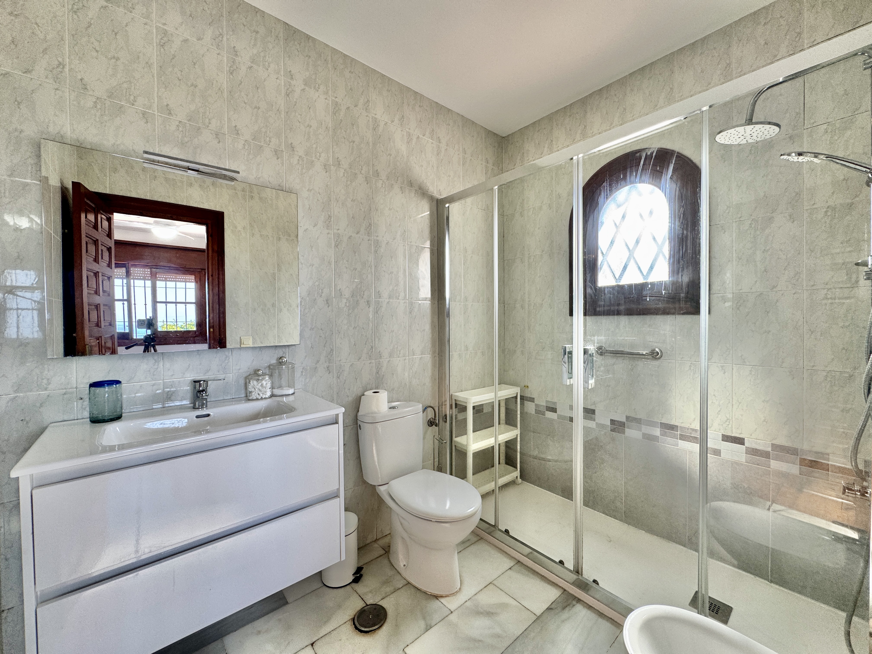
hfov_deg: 102.1
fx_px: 353
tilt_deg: -1.1
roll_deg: +0.3
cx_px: 436
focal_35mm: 14
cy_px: 327
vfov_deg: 85.7
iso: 100
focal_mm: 2.22
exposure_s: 1/99
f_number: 2.2
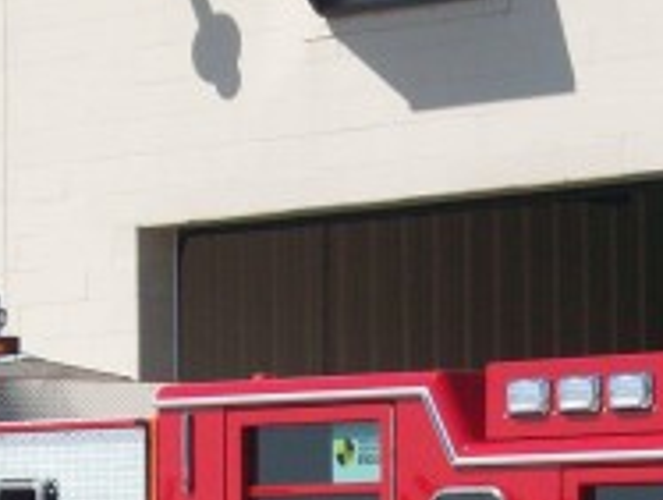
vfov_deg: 5.6
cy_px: 755
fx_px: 5047
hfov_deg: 7.5
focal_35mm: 263
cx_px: 362
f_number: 8.5
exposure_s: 1/253
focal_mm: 12.8
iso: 80
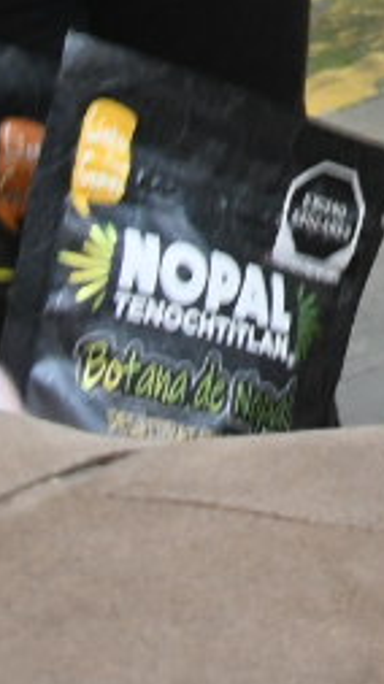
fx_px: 3282
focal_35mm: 181
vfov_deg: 10.9
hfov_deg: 5.6
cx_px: 1660
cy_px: -668
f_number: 8
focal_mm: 18
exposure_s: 1/125
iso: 2000
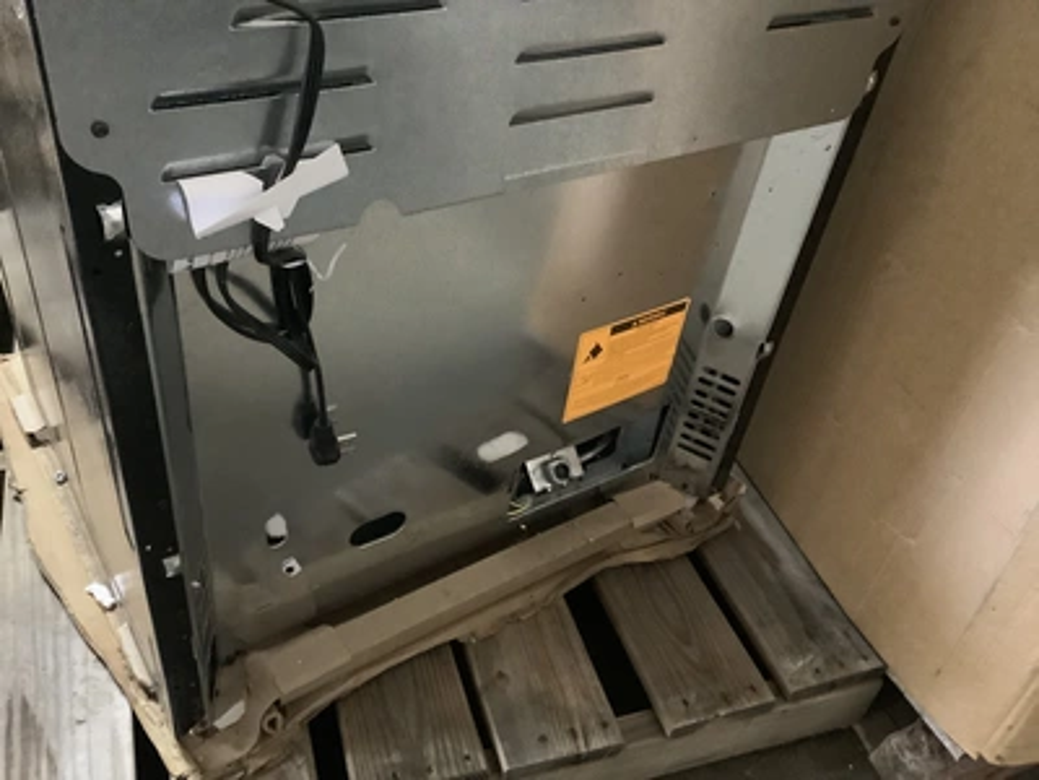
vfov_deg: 45.4
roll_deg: -10.5
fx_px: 930
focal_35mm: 31
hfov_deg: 58.4
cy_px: 390
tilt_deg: -40.3
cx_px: 520
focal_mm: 3.3
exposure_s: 1/17
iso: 640
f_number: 2.4
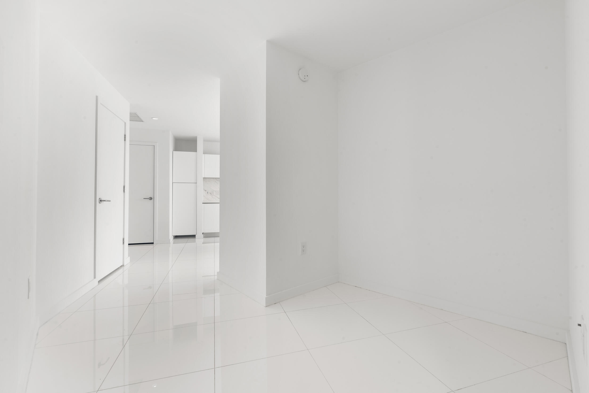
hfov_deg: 96.7
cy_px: 196
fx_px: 262
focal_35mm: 16
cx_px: 294
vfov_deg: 73.8
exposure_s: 1/1.25
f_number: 16
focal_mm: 16
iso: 250
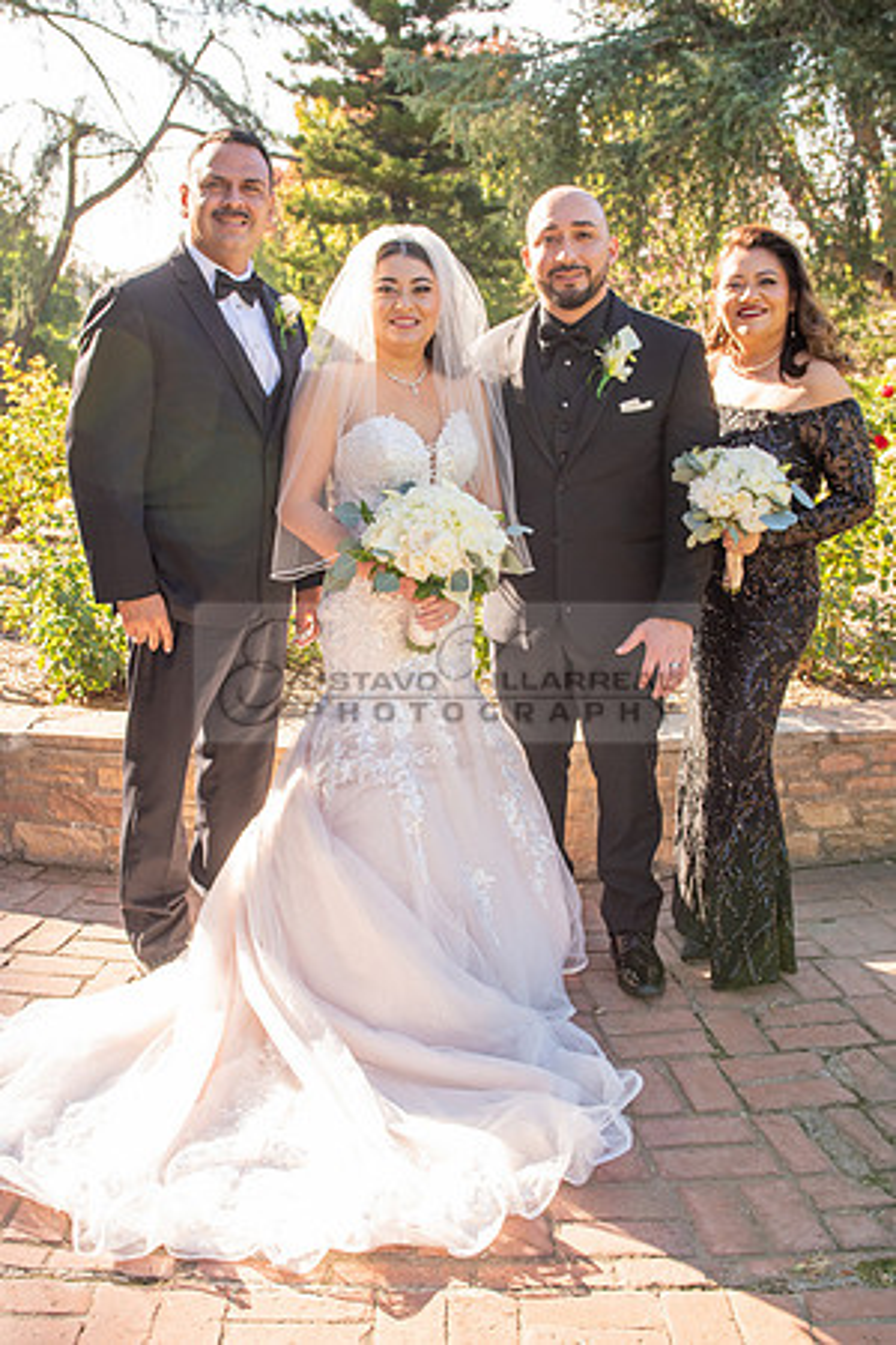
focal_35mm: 45
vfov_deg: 43.6
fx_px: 1681
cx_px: 406
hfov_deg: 29.8
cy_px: 655
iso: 200
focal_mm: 28
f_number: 5.6
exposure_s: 1/250
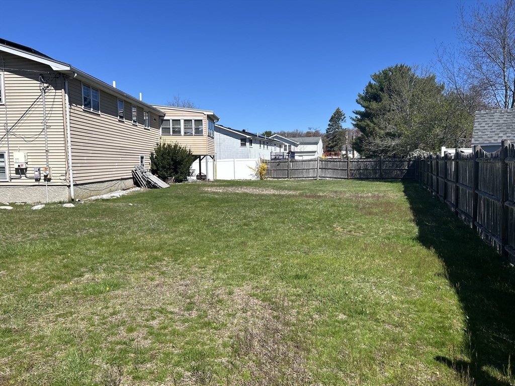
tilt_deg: -4.7
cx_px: 258
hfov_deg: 67.3
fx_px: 387
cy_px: 193
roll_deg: +0.5
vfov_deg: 53.1
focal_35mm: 26
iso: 50
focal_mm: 5.7
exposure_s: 1/4274
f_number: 1.5
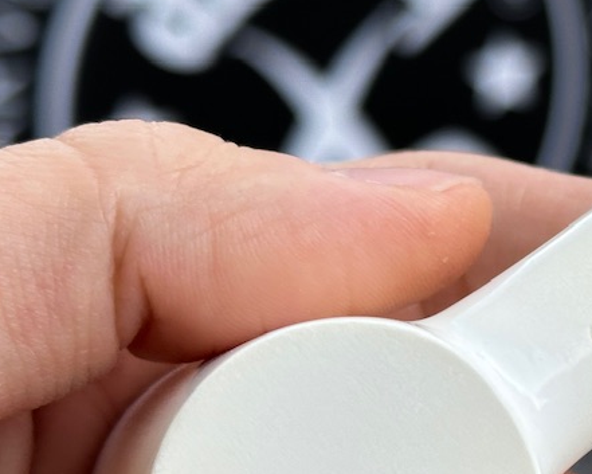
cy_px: 275
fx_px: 2383
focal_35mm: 136
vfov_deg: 11.4
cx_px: 707
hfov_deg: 13.8
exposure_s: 1/100
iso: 50
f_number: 1.78
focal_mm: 6.86
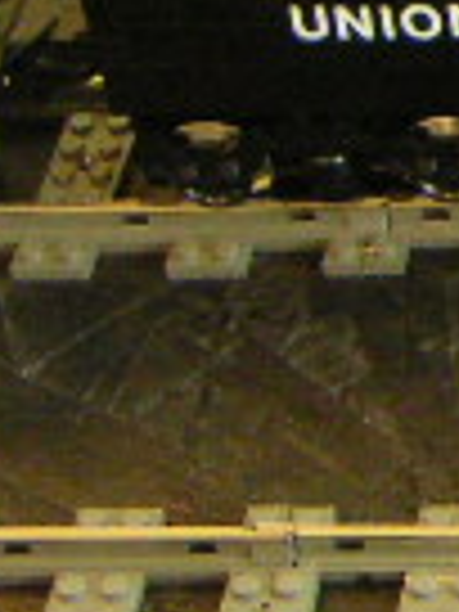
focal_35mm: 174
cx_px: 1192
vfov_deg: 11.2
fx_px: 3076
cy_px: -81
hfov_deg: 7.8
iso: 400
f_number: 2.8
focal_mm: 4.8
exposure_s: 1/45
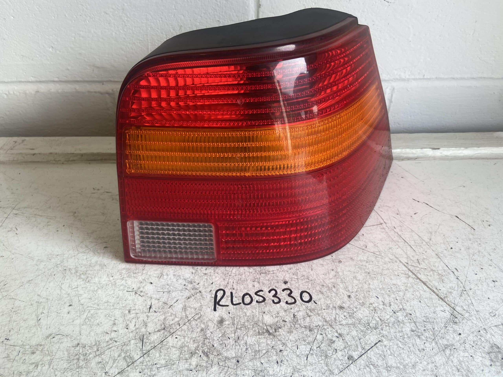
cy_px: 188
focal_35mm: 26
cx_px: 252
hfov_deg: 67.3
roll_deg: -1.1
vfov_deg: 53.1
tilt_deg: -34.8
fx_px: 378
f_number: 1.8
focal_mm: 4.25
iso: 32
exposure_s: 1/120
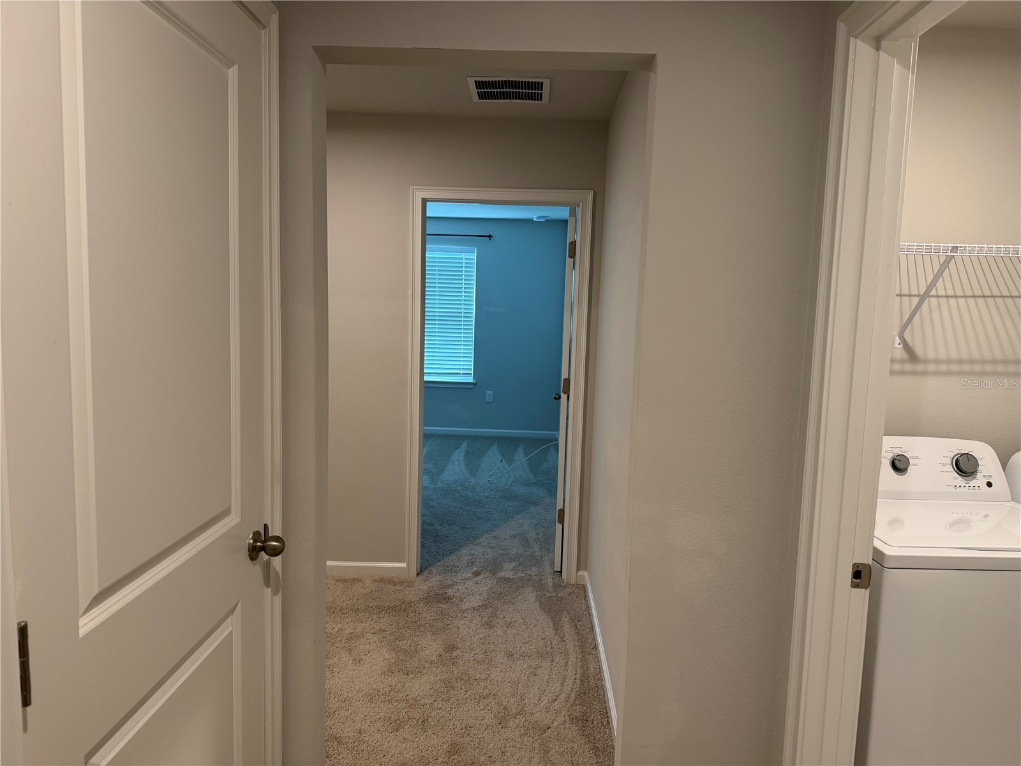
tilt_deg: -7.8
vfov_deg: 56.8
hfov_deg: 71.6
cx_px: 510
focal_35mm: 24
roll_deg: -1.5
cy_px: 383
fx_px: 708
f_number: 1.78
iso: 200
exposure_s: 1/120
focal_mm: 6.76
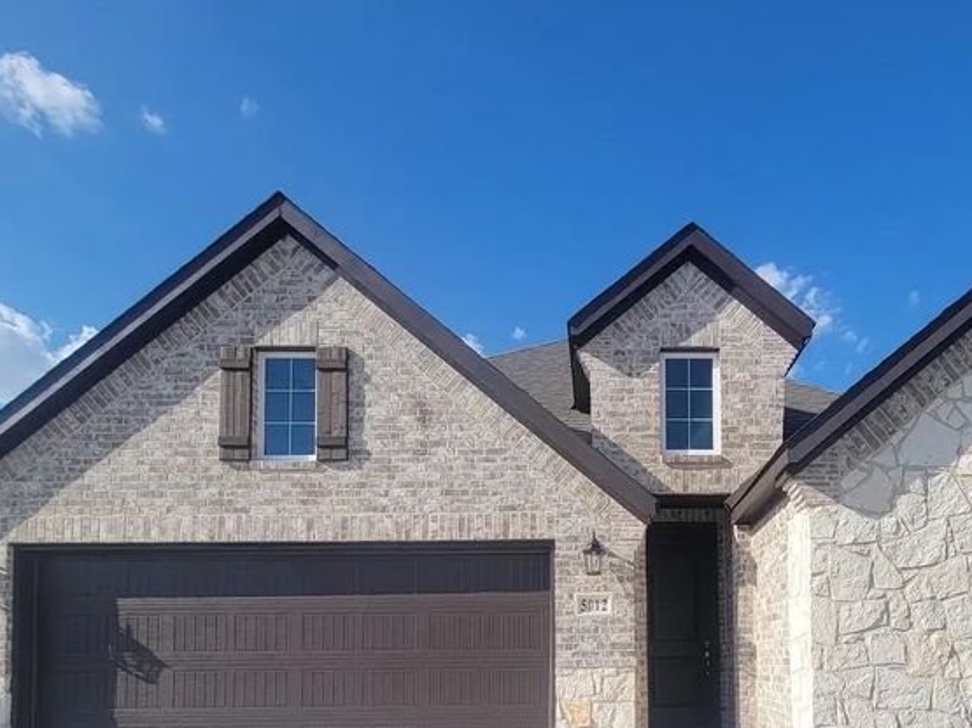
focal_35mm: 24
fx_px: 674
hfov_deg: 70.3
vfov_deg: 51.4
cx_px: 613
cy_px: 630
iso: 50
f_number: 2.2
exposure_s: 1/1829
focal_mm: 2.2
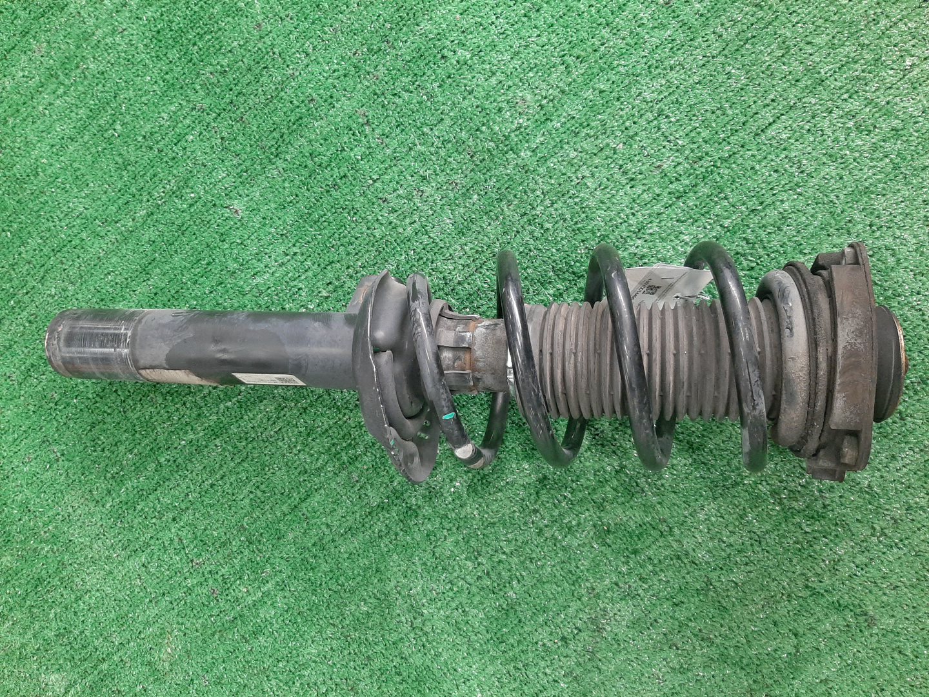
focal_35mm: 26
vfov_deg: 53.1
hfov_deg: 67.3
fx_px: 698
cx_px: 464
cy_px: 348
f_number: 1.7
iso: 218
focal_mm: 3.93
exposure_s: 1/50
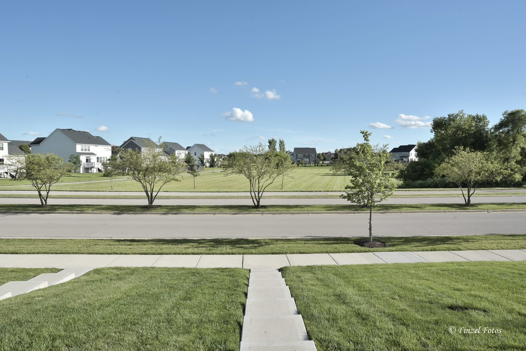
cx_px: 263
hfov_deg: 81.2
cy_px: 176
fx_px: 307
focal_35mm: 21
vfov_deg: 59.5
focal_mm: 21
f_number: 11
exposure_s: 1/320
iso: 200
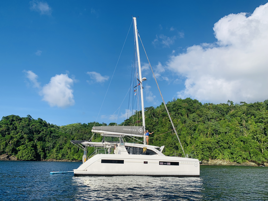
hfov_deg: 67.3
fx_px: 201
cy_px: 100
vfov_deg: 53.1
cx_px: 134
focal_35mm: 26
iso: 25
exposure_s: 1/3185
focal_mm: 4.25
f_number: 1.8
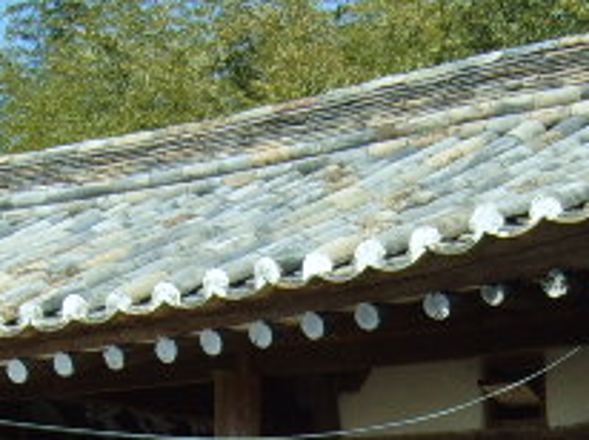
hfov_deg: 18.1
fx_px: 1853
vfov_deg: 13.2
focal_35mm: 109
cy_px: 517
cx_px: 315
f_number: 5.8
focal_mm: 5.8
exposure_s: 1/350
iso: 50
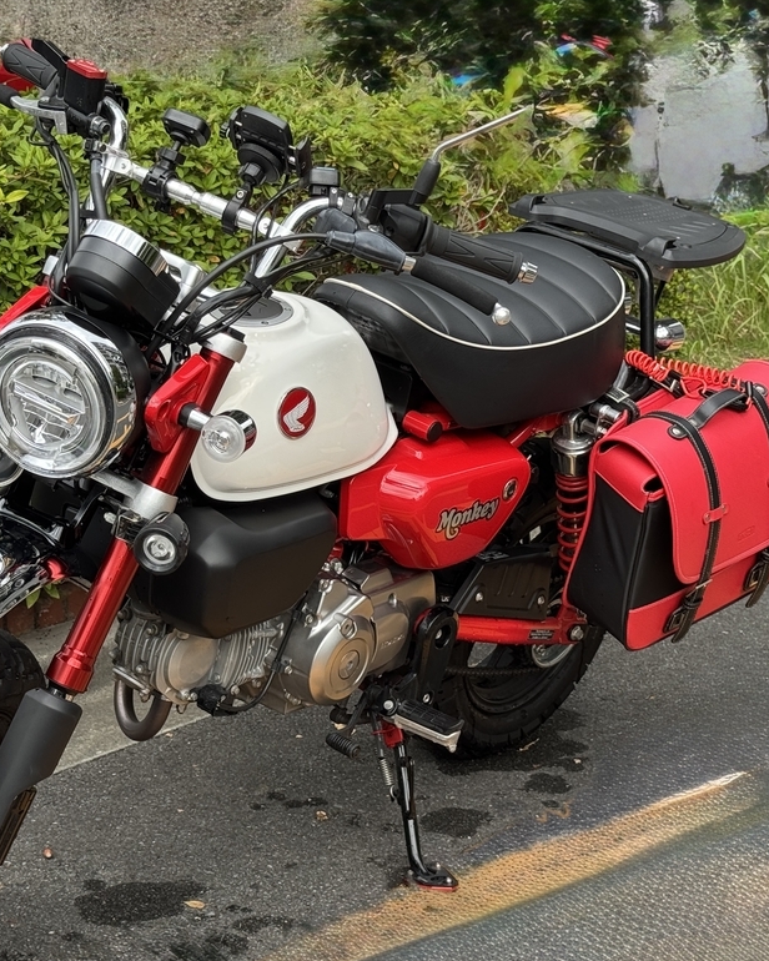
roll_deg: +1.4
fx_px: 2077
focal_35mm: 73
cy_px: 473
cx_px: 261
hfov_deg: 20.9
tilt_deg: -14.7
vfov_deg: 26.1
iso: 64
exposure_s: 1/900
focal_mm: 6.76
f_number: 1.78
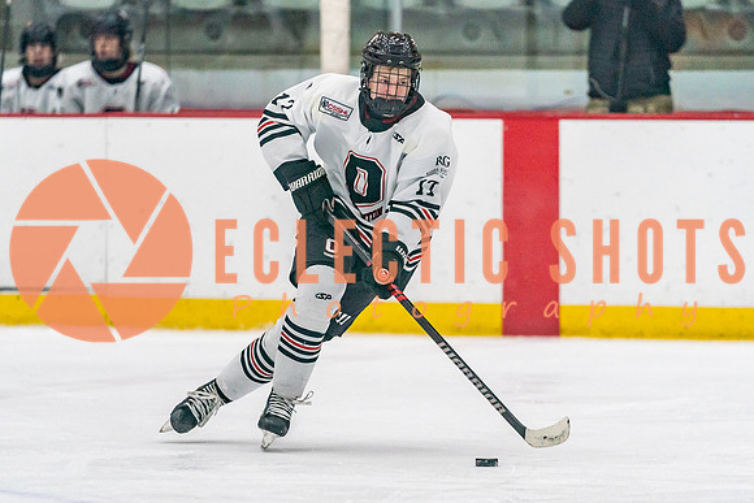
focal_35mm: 319
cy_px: 346
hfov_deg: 6.5
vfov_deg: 4.3
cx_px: 331
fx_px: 6684
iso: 3200
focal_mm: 200
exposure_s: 1/1250
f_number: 2.8
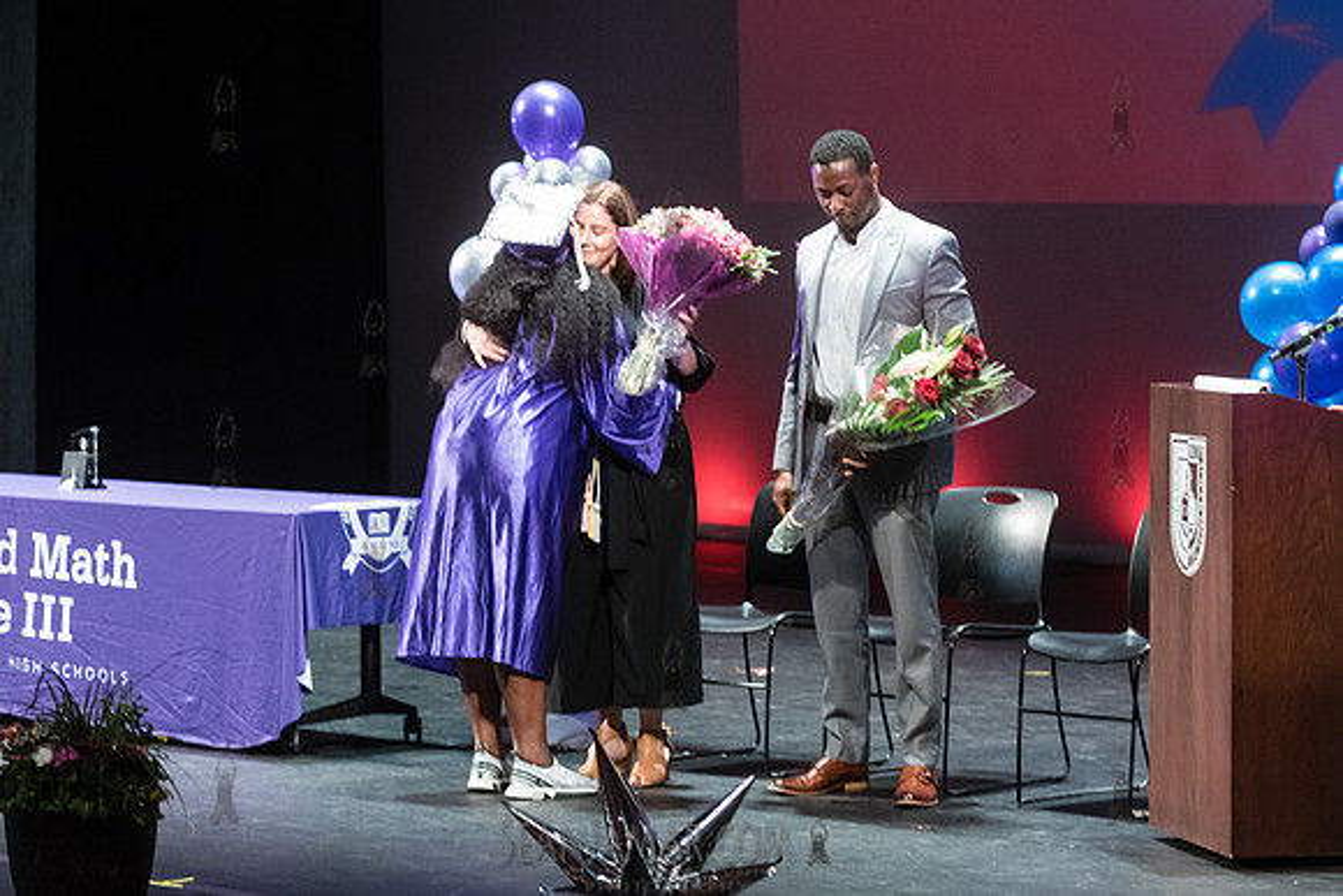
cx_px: 650
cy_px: 425
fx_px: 4685
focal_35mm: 126
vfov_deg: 10.9
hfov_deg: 16.3
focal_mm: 105
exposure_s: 1/160
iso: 4000
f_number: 4
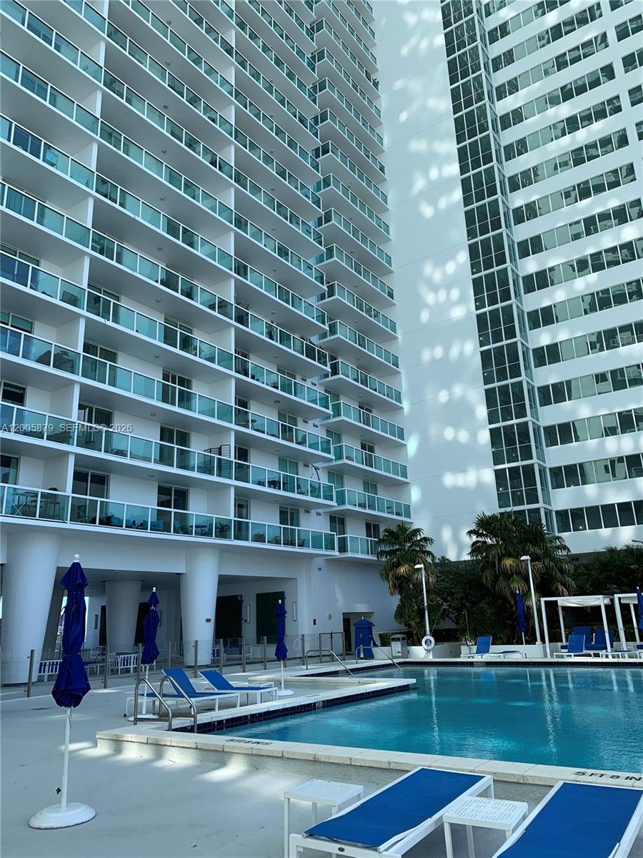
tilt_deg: +18.8
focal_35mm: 26
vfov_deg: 67.3
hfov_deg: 53.1
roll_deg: +2.7
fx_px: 644
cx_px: 322
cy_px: 429
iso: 25
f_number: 1.8
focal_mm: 4.25
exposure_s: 1/981
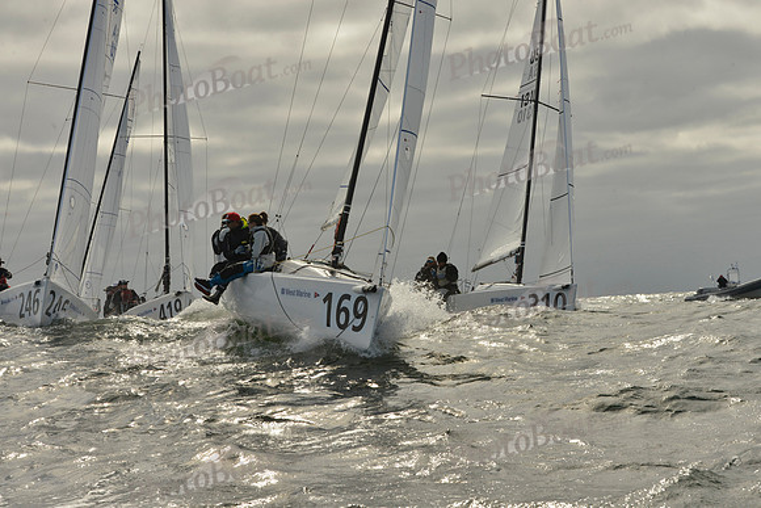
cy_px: 254
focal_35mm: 70
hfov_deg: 28.8
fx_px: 1480
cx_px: 380
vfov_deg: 19.5
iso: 400
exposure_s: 1/1000
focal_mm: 70
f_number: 14
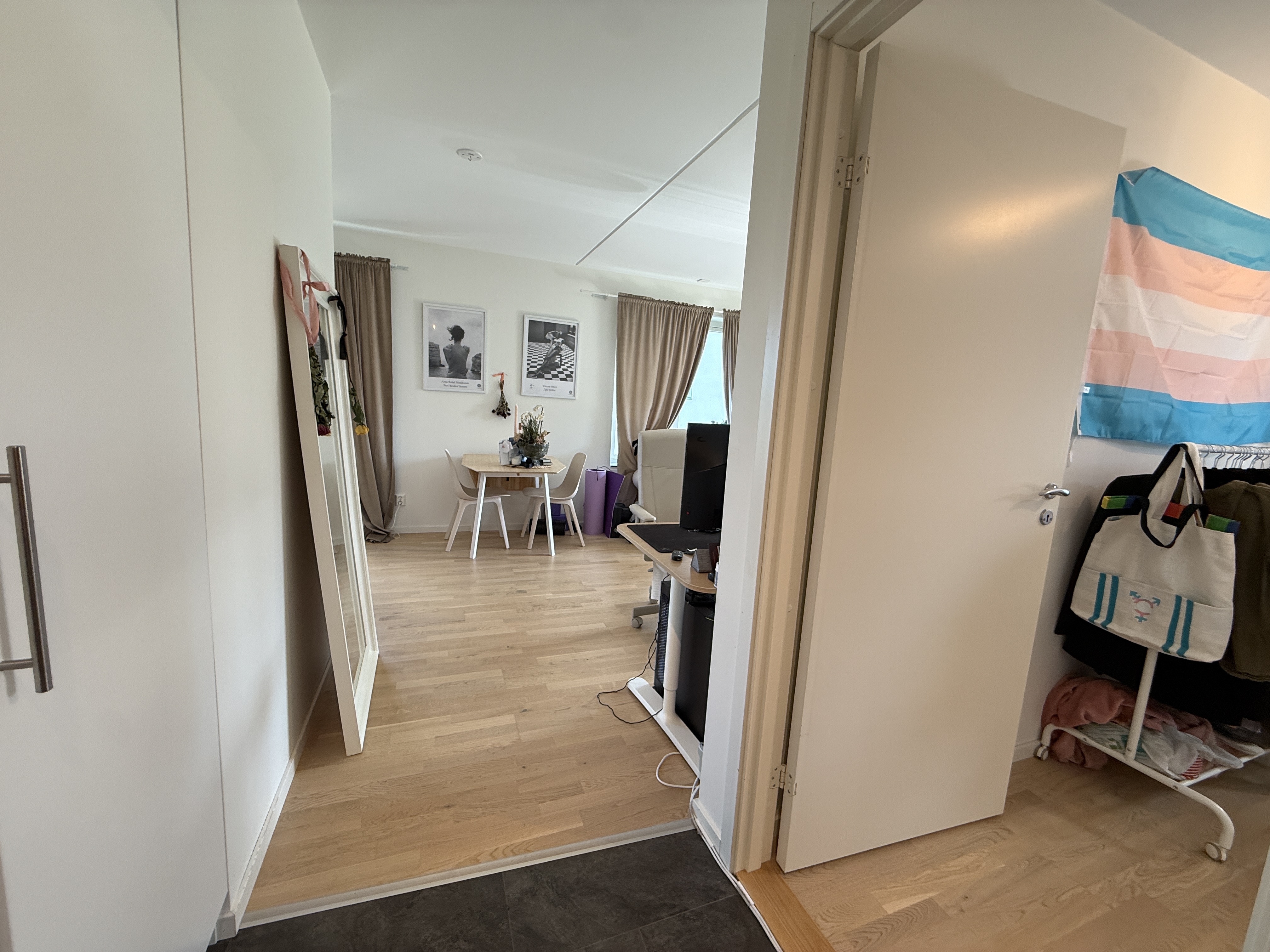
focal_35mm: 14
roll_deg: -3.2
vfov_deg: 85.7
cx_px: 635
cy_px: 476
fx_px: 514
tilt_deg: -7.2
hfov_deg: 102.1
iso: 125
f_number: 2.2
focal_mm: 2.22
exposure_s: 1/100
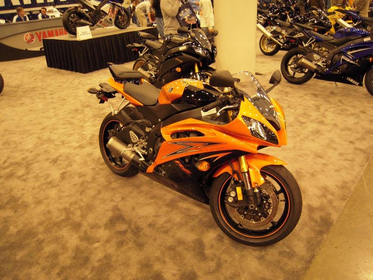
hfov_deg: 63.4
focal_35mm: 28
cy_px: 140
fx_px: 302
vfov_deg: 49.7
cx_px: 186
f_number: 2.7
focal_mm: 5
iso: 400
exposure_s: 1/30
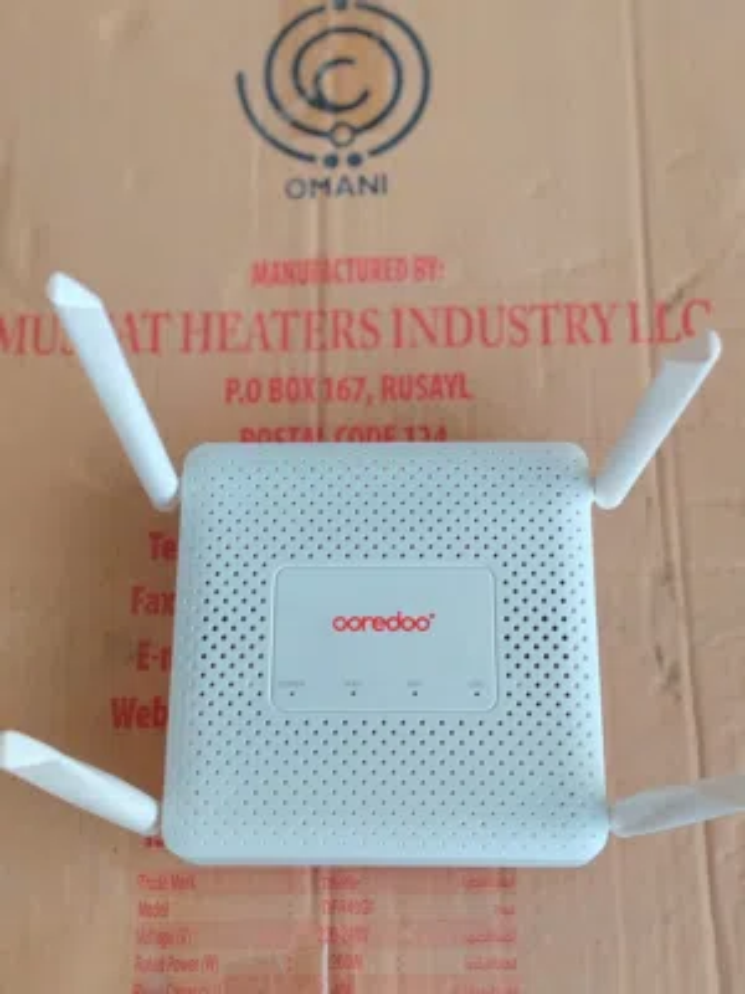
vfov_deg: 40.4
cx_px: 372
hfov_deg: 30.9
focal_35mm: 47
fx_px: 1349
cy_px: 497
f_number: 4
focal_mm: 5.25
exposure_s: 1/33.3
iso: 212
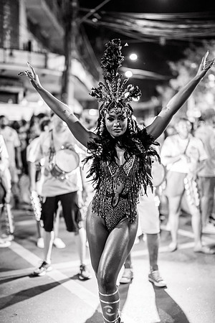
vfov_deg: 39.6
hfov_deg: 27.0
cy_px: 162
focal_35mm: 50
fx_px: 448
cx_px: 108
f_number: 1.2
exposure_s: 1/320
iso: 2000
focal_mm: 50
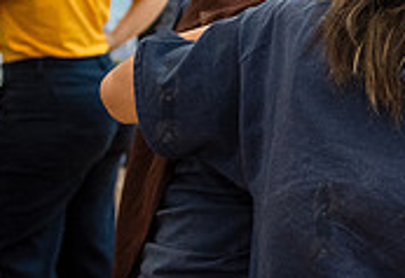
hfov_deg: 14.2
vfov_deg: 10.3
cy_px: 118
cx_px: 564
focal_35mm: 136
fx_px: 1545
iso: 2500
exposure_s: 1/400
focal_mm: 34
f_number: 4
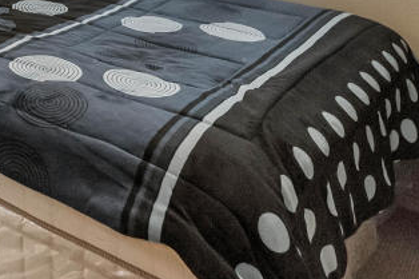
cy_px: -210
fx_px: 640
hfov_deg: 29.0
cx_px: -135
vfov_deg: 19.2
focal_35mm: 55
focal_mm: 15
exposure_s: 1/50
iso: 4000
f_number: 4
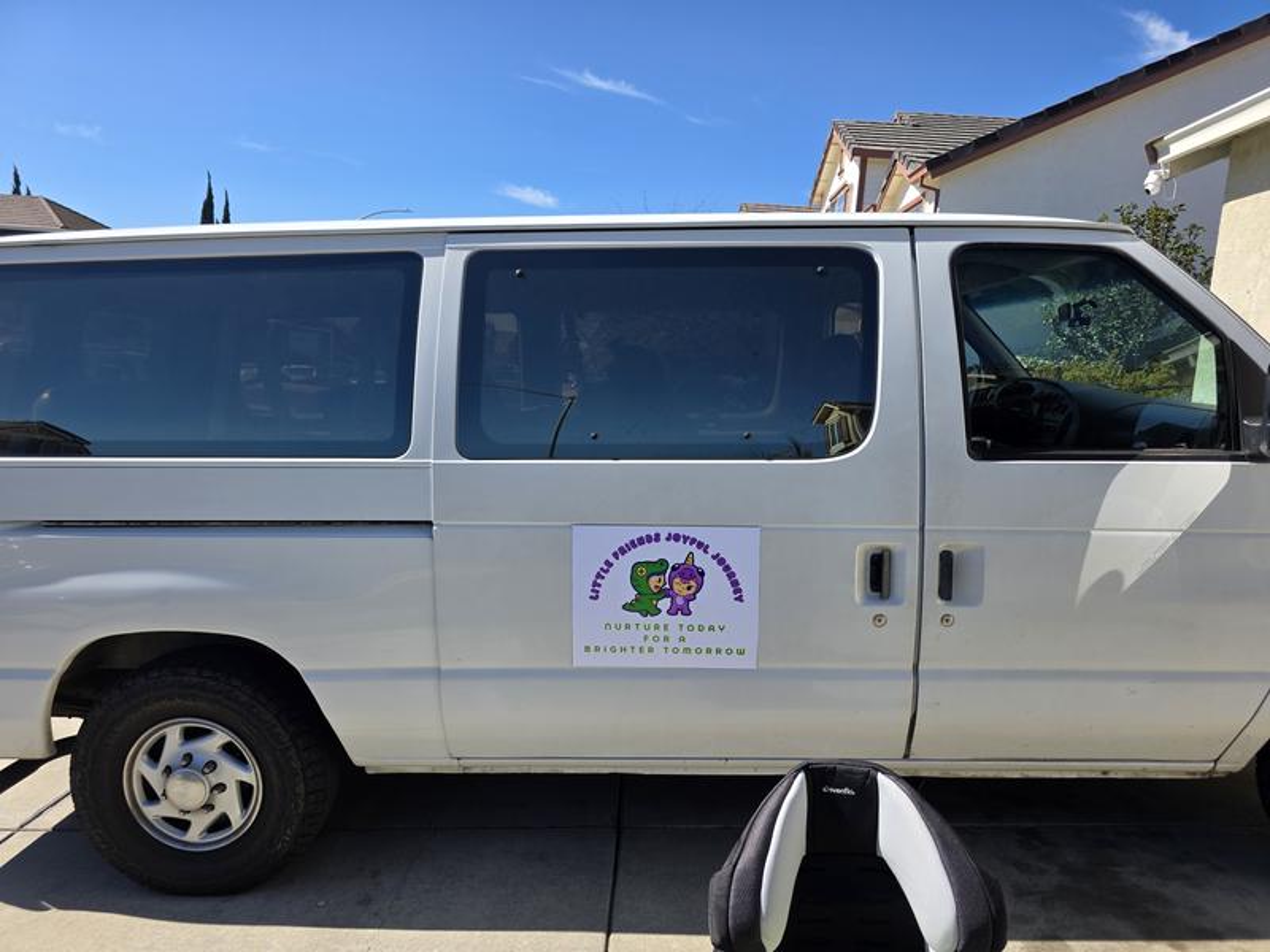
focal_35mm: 23
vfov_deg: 58.9
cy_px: 476
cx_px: 635
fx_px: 844
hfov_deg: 73.9
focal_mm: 6.3
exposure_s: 1/4145
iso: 80
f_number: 1.7
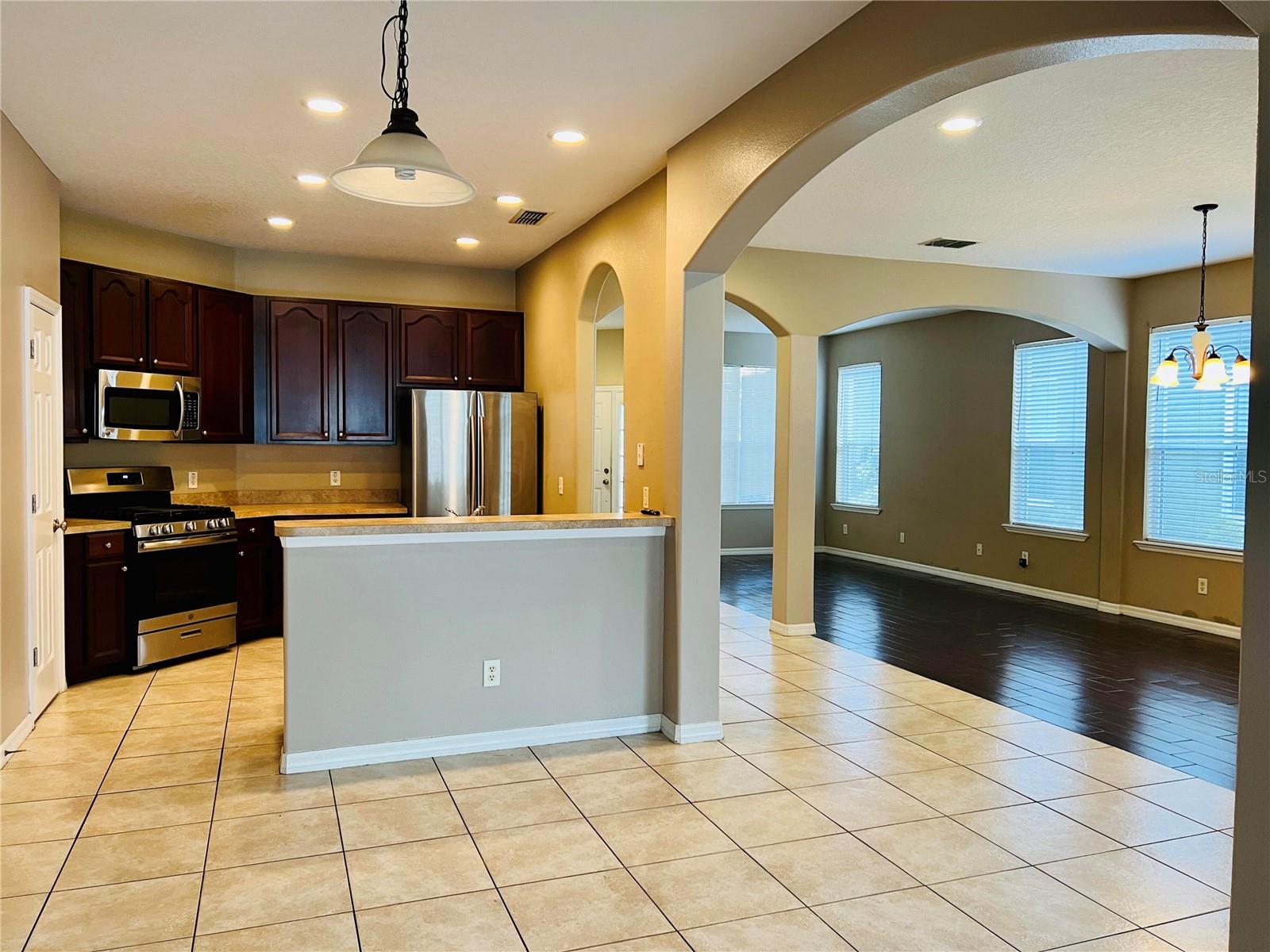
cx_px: 635
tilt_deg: -1.4
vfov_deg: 53.1
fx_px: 954
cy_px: 476
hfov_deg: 67.3
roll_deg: -0.5
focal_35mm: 26
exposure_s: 1/60
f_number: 1.5
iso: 100
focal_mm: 5.7
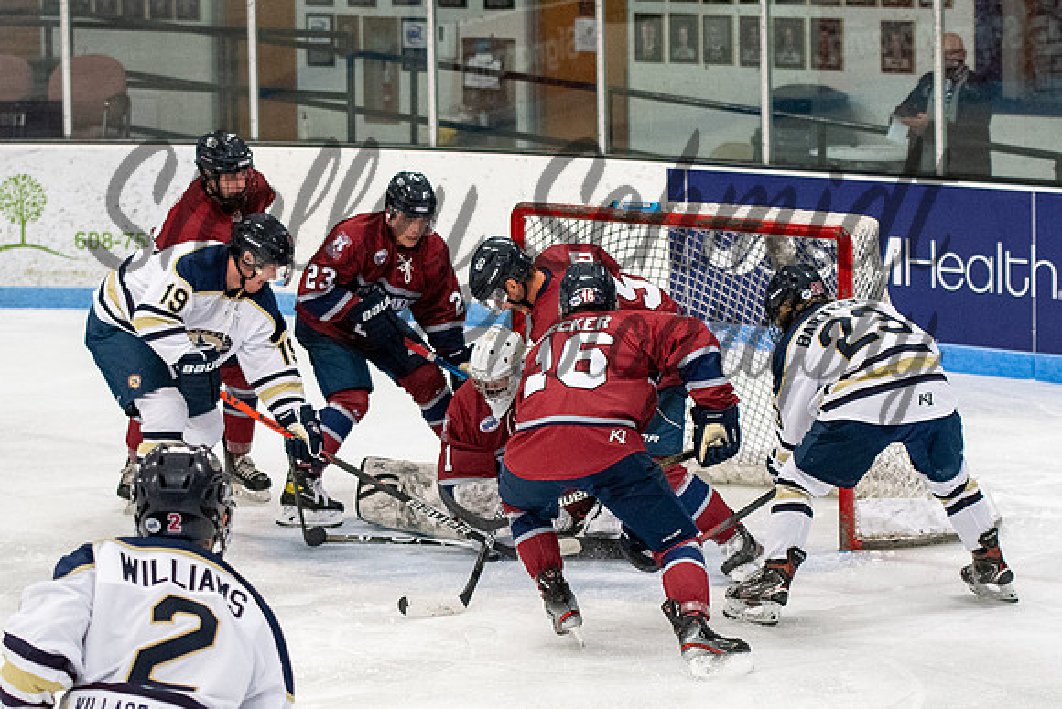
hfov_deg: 13.6
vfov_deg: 9.1
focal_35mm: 151
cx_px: 541
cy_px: 417
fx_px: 4458
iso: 2000
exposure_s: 1/800
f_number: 3.2
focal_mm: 70
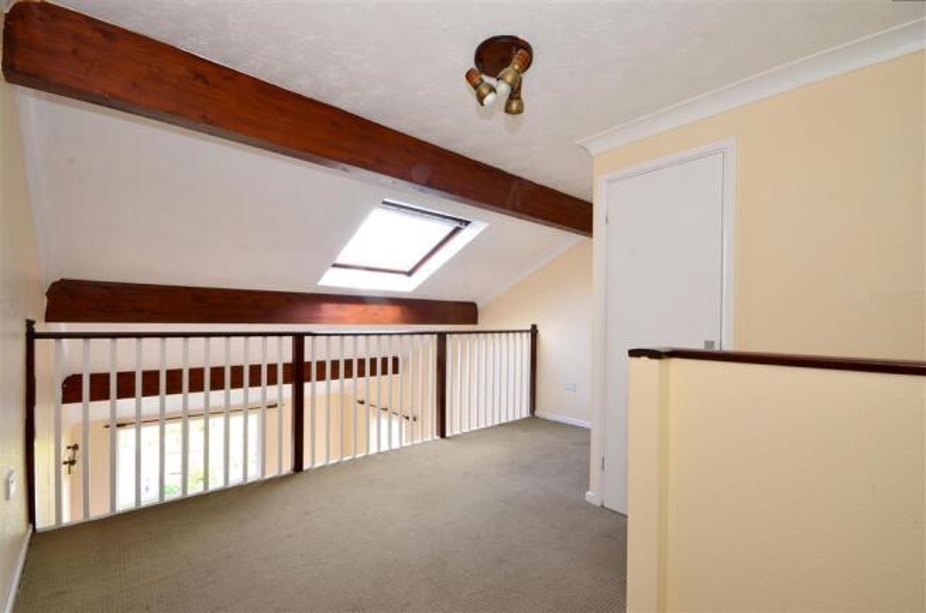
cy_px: 306
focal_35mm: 15
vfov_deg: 77.0
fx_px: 385
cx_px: 463
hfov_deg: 100.5
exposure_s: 1/3
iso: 200
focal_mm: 10
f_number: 11
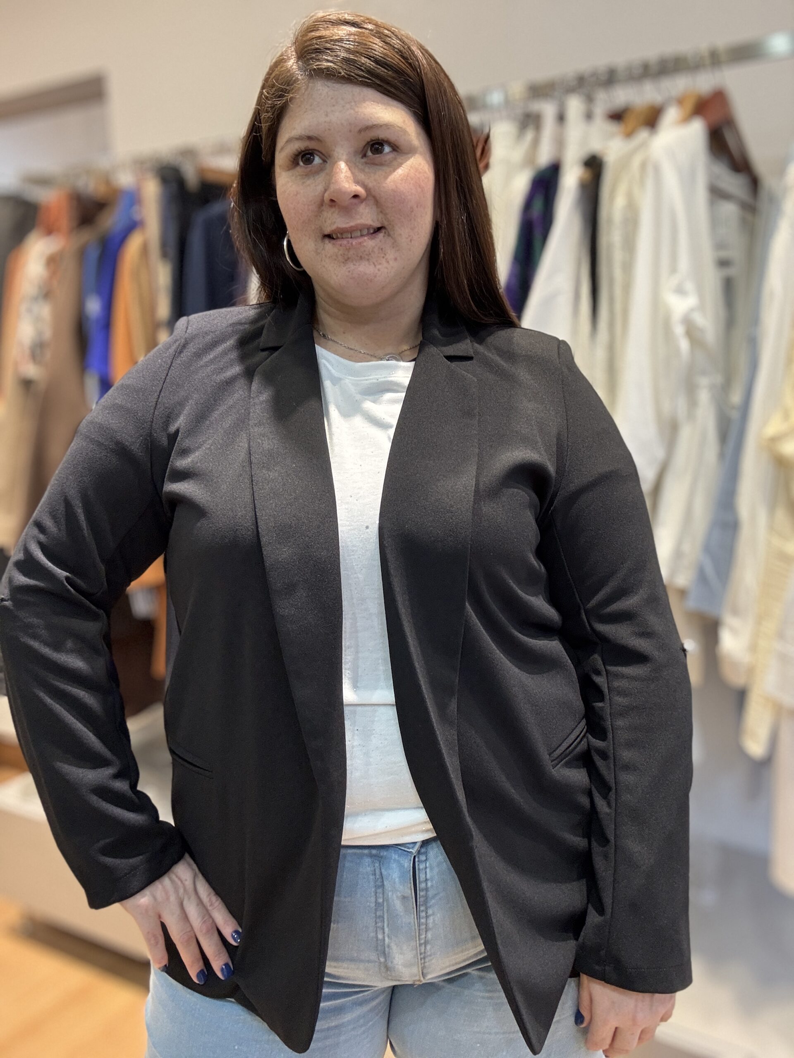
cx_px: 397
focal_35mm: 30
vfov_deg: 60.0
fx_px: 917
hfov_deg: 46.8
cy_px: 529
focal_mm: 2.69
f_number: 1.9
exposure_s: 1/50
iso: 160
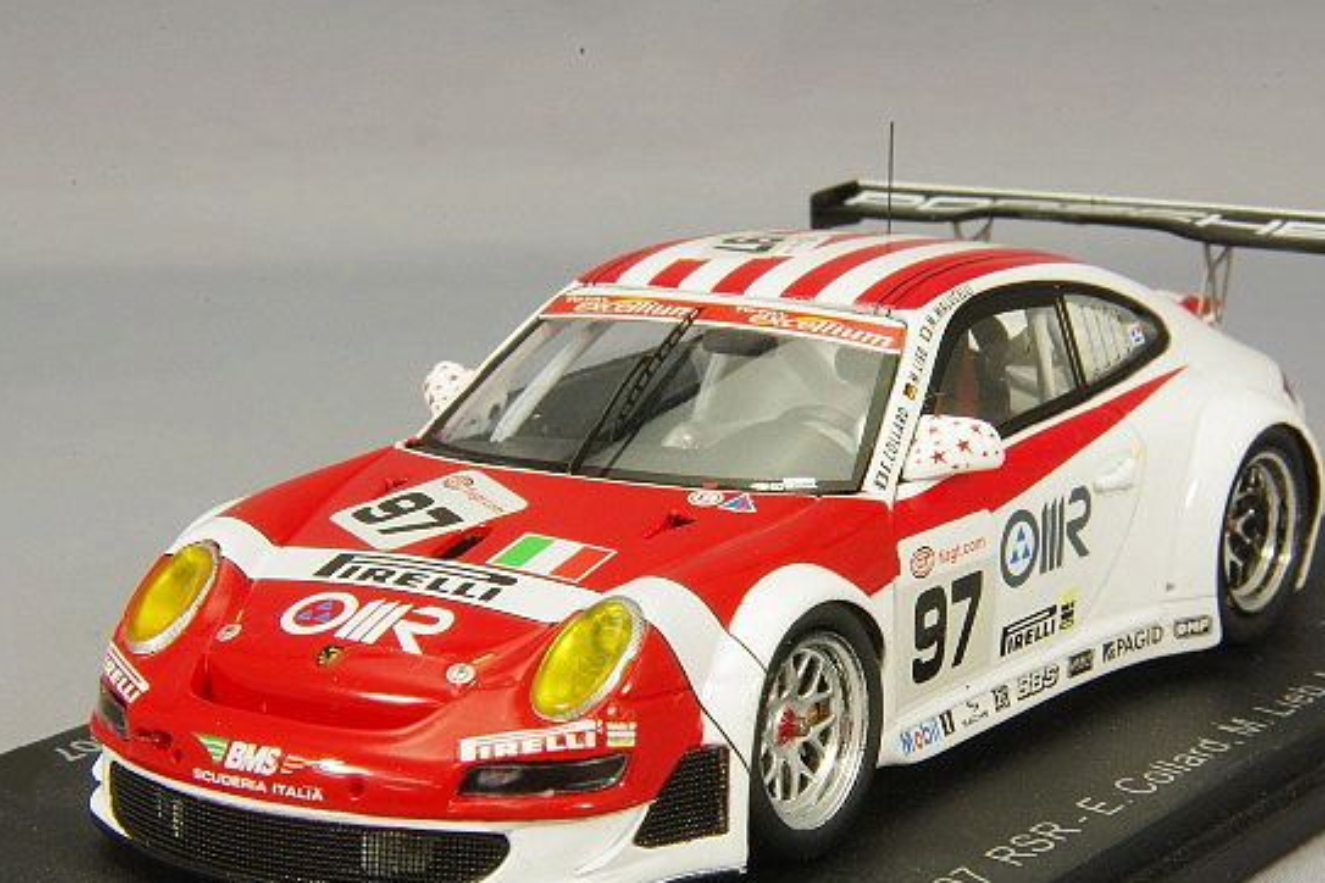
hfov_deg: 15.5
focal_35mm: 132
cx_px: 720
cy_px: 511
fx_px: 4858
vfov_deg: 10.4
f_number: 32
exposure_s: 1/1.67
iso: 400
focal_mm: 75
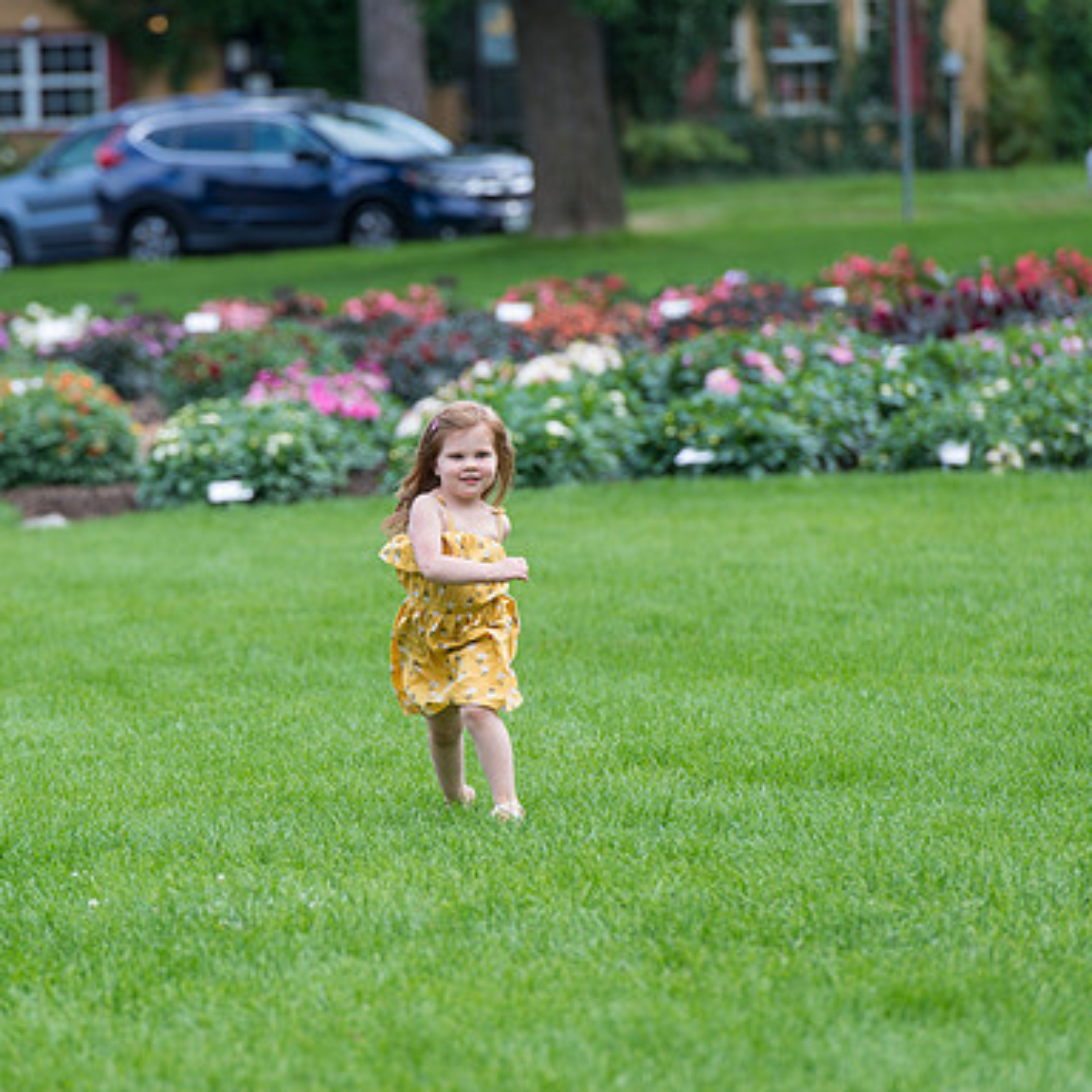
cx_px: 344
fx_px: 9172
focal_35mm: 257
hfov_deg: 6.8
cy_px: 547
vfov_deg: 6.8
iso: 200
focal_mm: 200
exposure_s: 1/250
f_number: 5
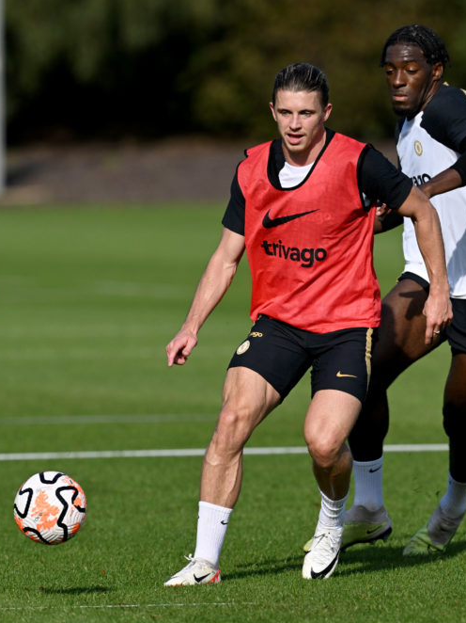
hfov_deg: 2.5
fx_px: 10687
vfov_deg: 3.3
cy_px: 319
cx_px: 230
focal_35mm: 595
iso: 400
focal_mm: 400
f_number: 5
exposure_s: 1/4000
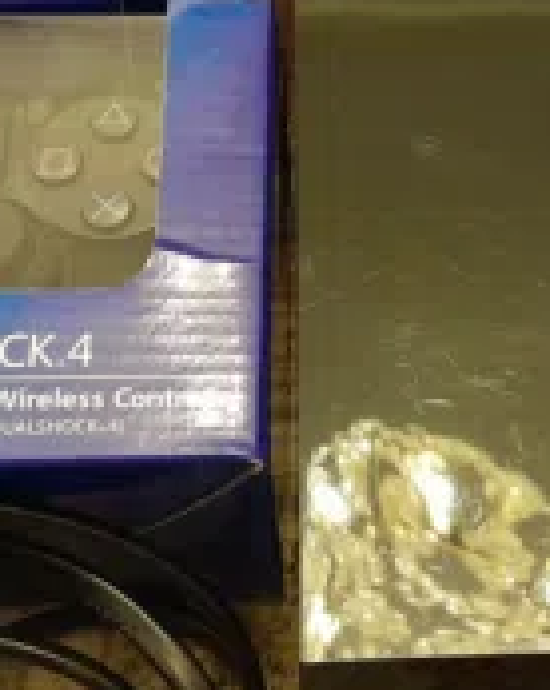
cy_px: 144
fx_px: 1916
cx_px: 474
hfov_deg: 16.2
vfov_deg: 20.2
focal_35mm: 94
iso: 400
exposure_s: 1/25
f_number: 1.8
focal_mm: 3.98
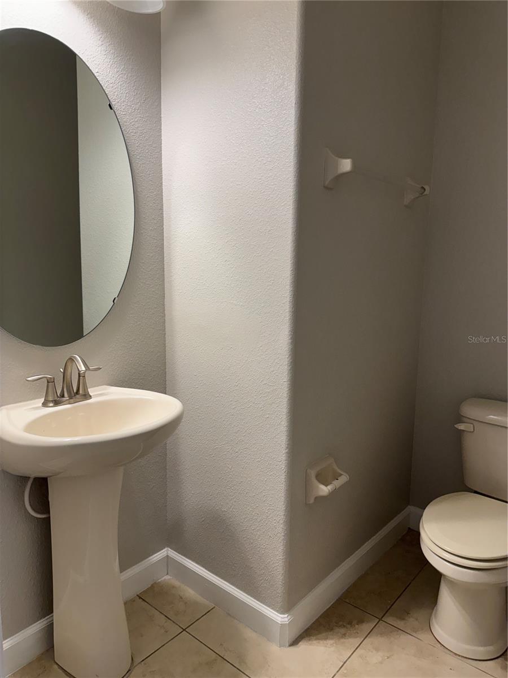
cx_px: 254
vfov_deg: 71.6
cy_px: 339
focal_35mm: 24
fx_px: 470
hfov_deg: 56.8
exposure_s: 1/120
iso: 160
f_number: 1.78
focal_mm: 6.76
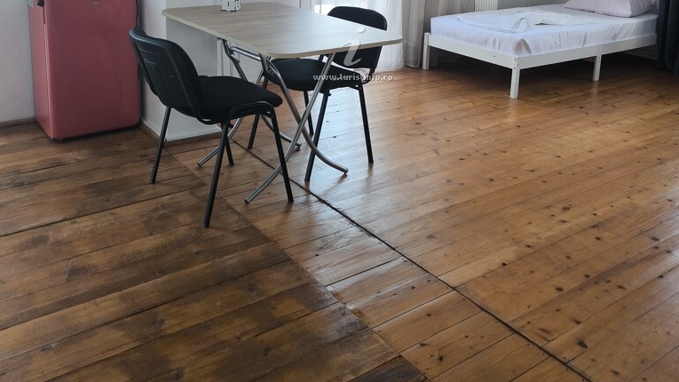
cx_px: 339
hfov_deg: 56.6
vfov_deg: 32.1
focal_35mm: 35
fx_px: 630
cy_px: 38
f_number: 1.9
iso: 100
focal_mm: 6.92
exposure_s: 1/50
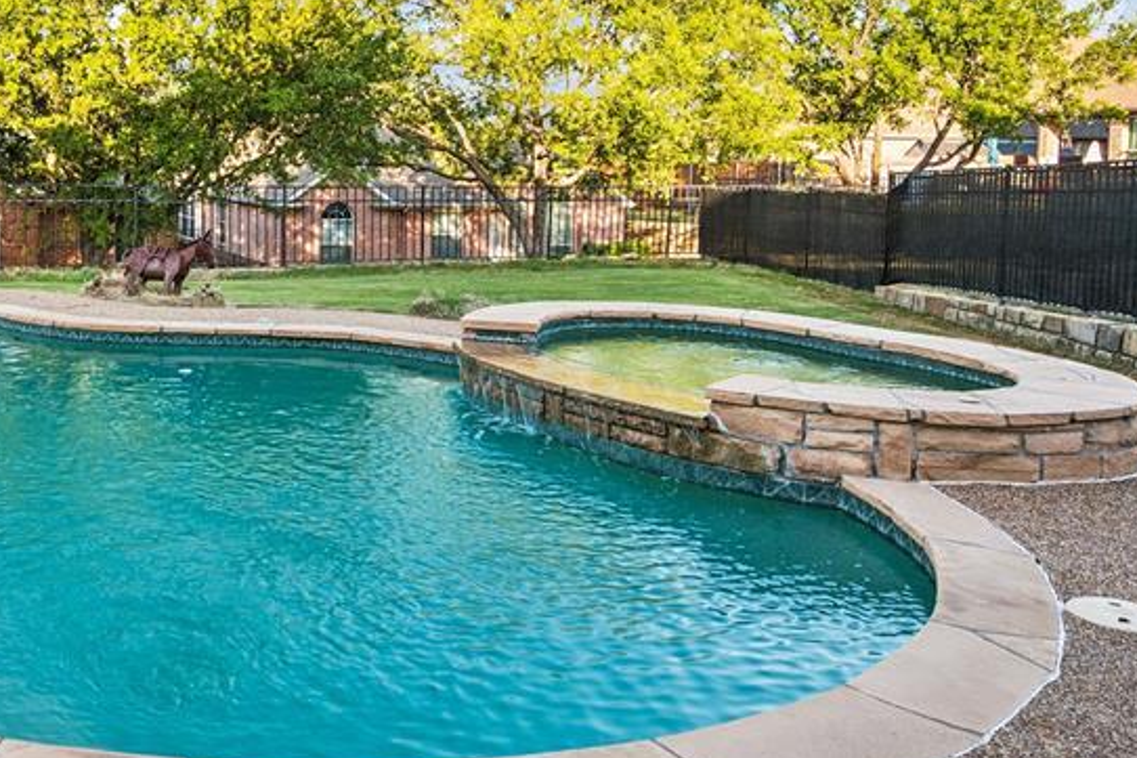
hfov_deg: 51.5
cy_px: 292
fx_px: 1073
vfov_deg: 38.7
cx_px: 191
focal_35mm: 34
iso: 250
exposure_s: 1/20
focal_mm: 18
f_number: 8
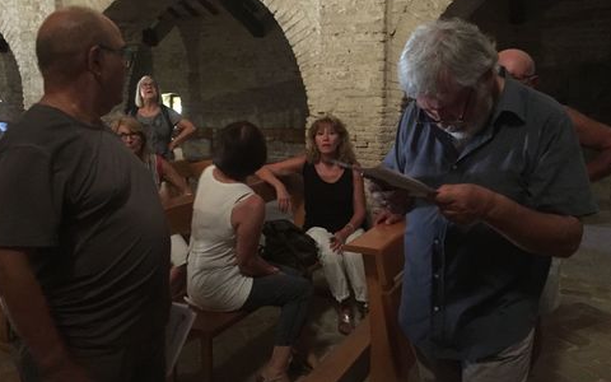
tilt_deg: -7.2
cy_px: 178
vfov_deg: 39.4
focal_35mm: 32
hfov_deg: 59.7
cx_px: 307
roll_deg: -1.3
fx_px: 533
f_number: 2.2
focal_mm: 4.15
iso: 800
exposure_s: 1/17
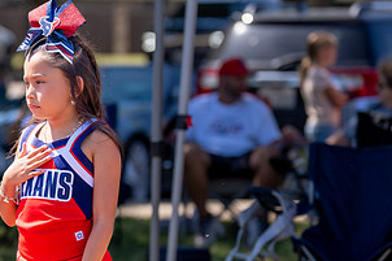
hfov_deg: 8.5
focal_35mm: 241
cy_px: 156
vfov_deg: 5.7
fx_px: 2623
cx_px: 67
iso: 100
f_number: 2.8
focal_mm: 108
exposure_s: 1/1250
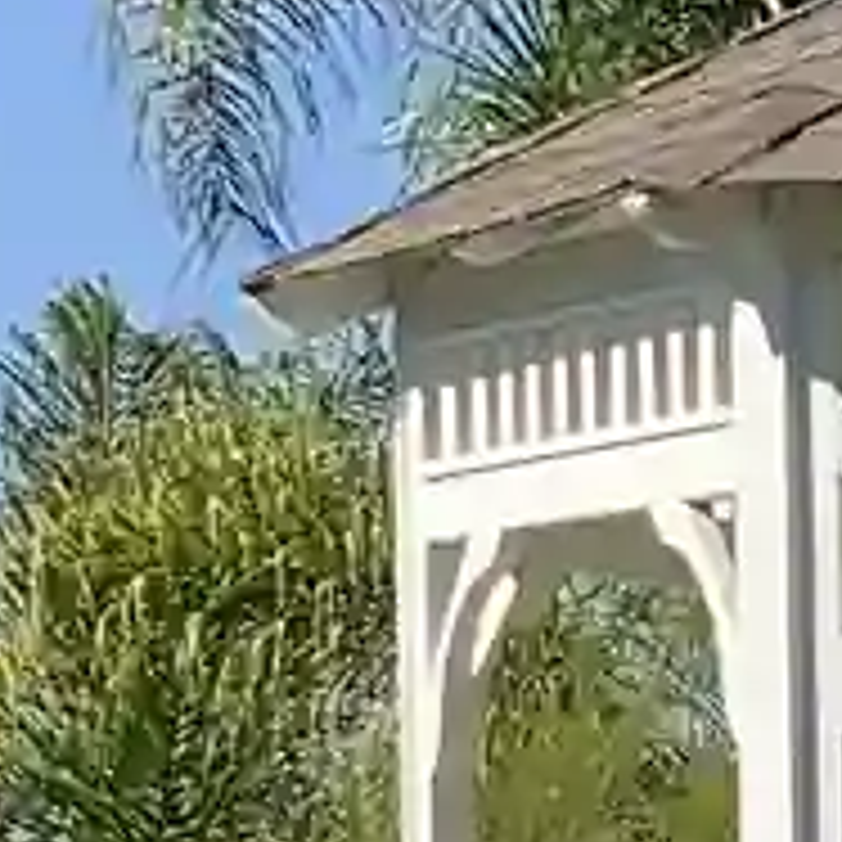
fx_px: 10815
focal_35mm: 393
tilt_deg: -1.3
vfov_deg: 4.4
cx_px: 3174
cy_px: 1648
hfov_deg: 4.2
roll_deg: -0.3
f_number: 2.4
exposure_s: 1/685
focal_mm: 6
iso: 16
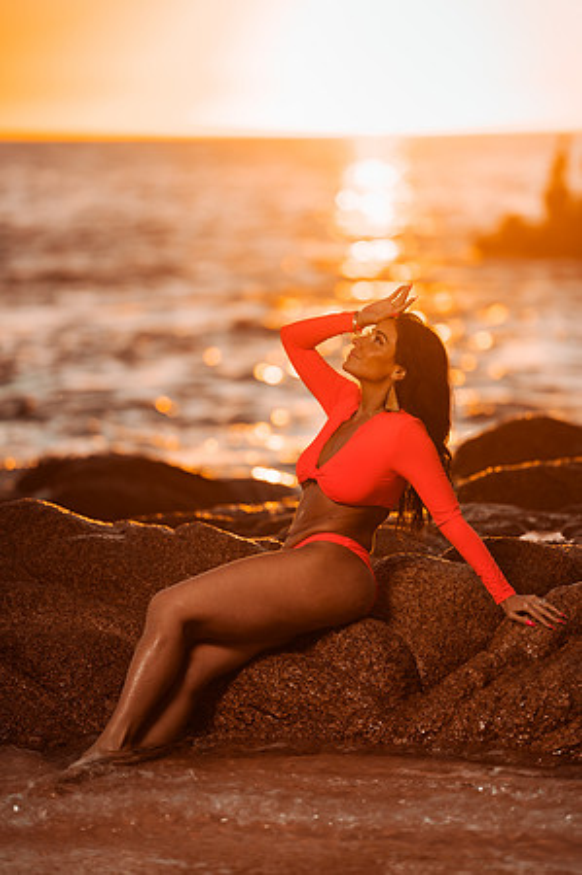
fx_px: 3281
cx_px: 291
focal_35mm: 135
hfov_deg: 10.1
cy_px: 438
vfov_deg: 15.2
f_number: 1.8
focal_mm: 135
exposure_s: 1/1600
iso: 50
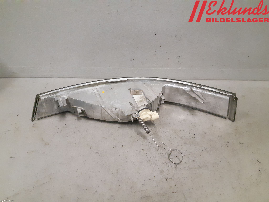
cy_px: 101
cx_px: 134
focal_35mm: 26
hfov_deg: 67.3
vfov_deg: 53.1
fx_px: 202
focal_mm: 3.93
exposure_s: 1/291
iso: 800
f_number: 1.7
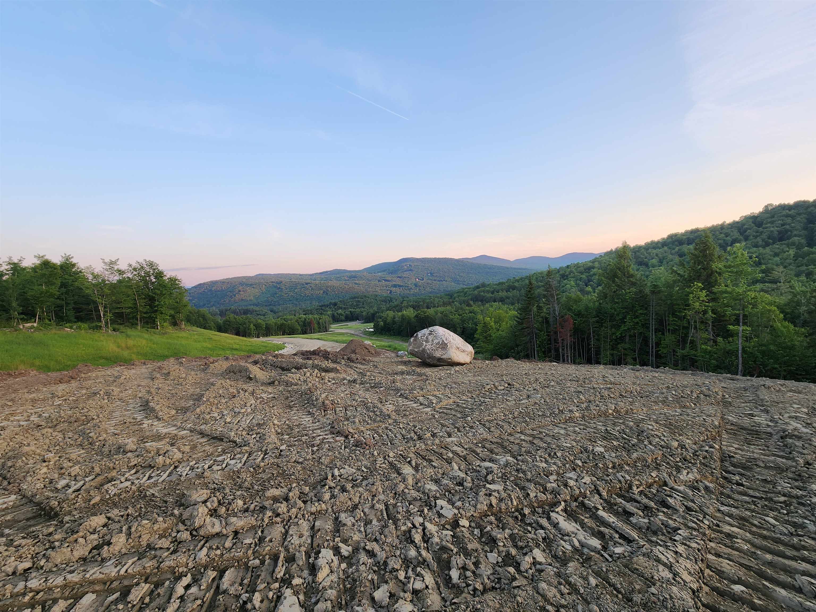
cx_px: 408
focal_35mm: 13
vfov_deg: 89.9
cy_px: 306
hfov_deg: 106.2
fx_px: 306
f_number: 2.2
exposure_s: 1/171
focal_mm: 2.2
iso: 50
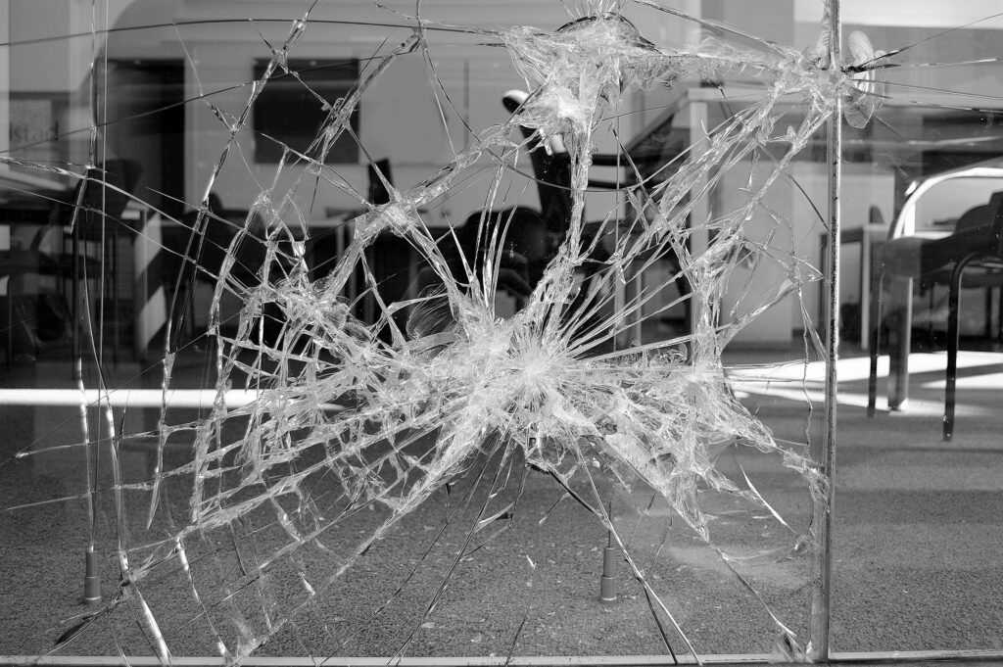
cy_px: 334
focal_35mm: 36
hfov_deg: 53.2
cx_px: 502
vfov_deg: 36.8
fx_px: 1002
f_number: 4
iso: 100
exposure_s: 1/50
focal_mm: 24
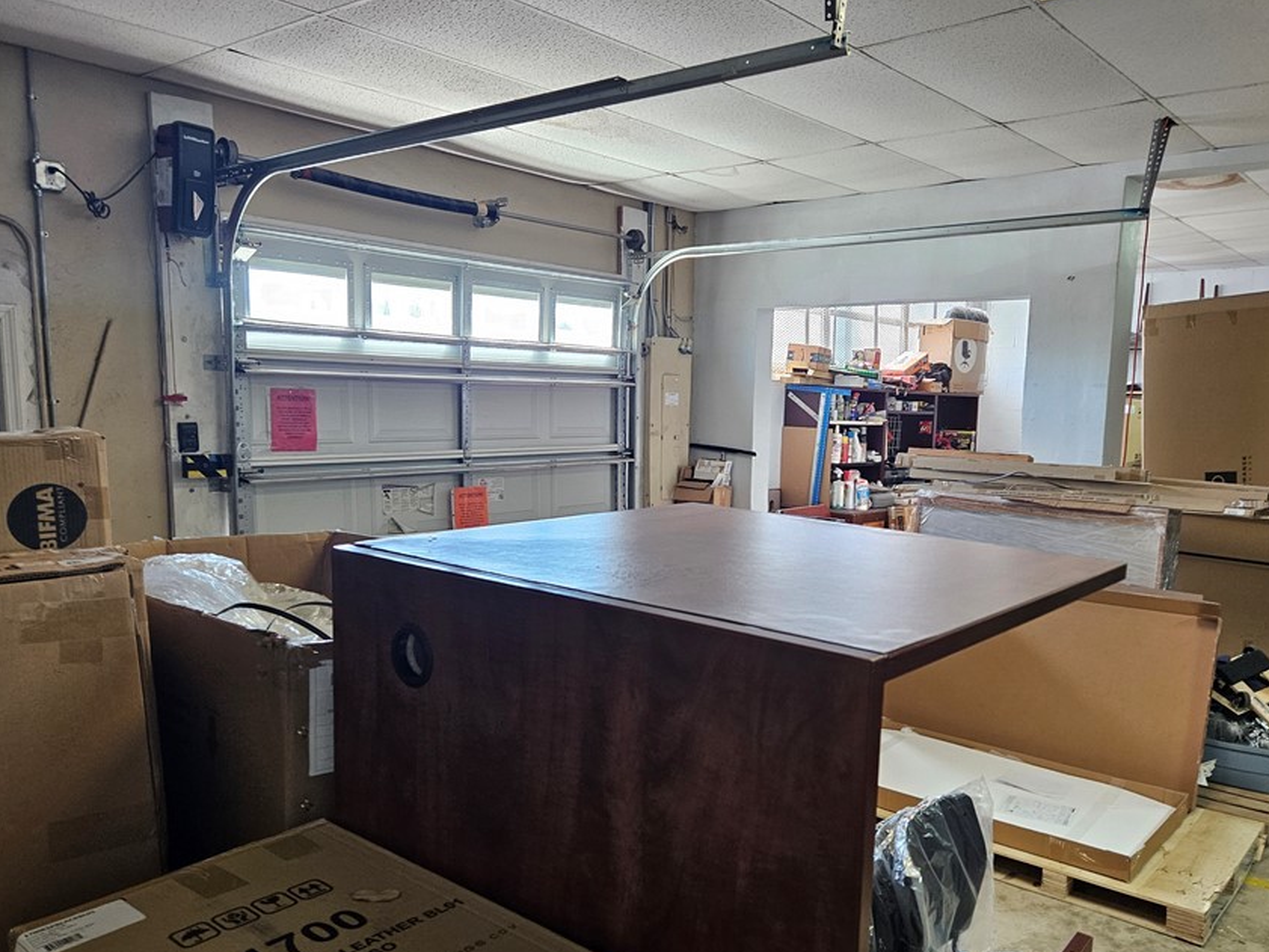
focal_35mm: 28
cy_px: 516
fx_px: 1027
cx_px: 685
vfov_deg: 49.7
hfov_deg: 63.3
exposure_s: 1/120
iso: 200
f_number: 1.8
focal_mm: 5.4
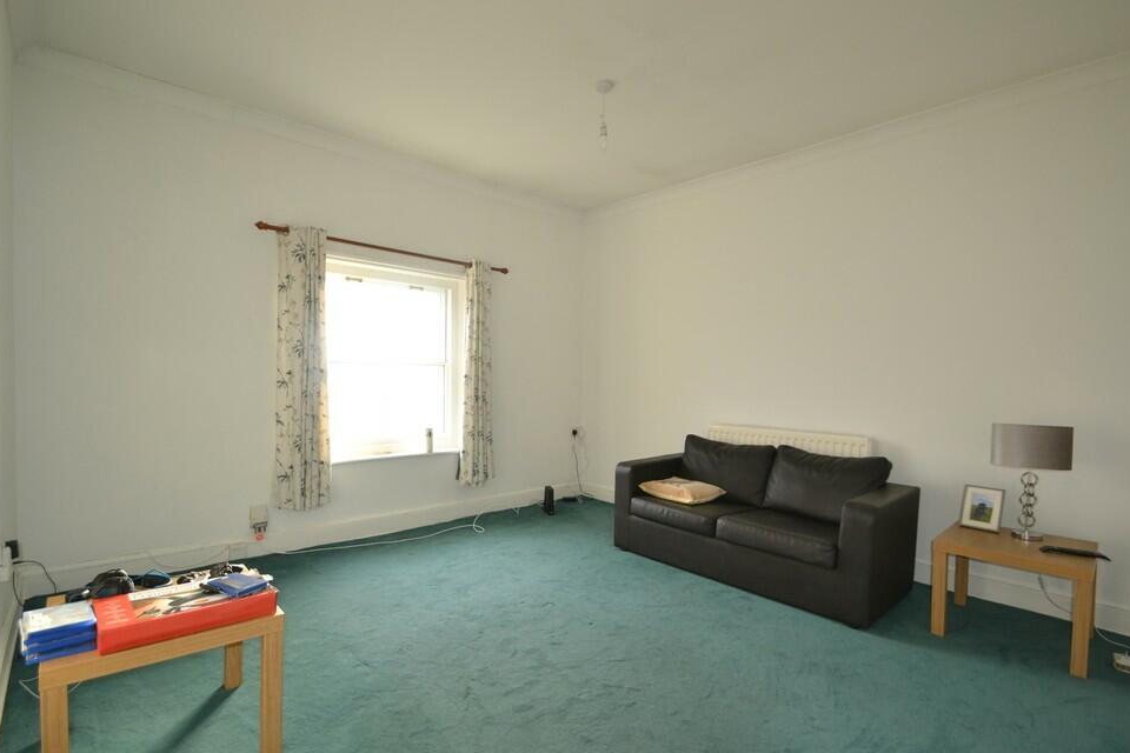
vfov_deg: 73.7
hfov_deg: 96.7
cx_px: 587
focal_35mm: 16
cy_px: 383
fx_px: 502
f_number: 3.5
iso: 400
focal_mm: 10
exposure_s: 1/60
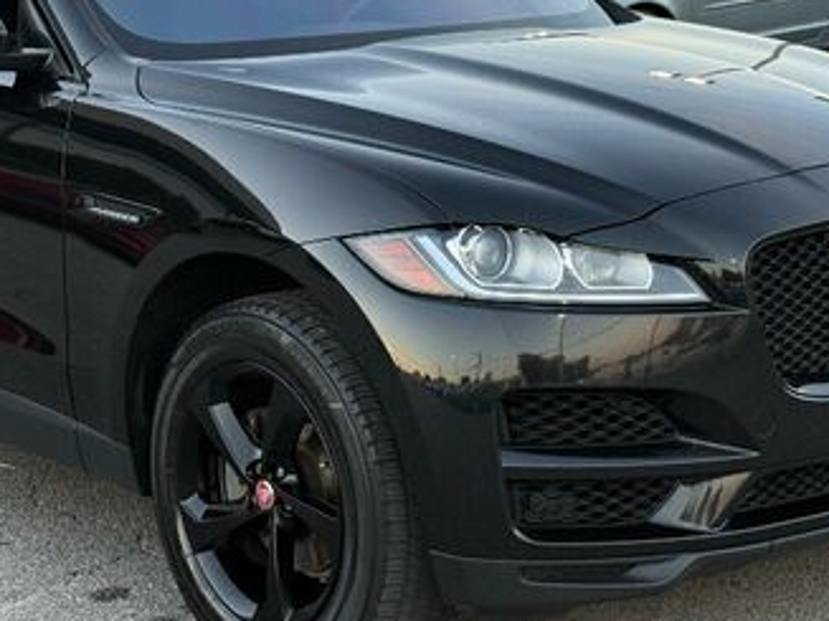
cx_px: 340
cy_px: 213
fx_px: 2250
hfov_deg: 20.9
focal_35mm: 94
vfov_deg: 15.7
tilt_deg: -4.5
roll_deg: +6.6
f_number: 1.78
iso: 100
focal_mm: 6.76
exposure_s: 1/60
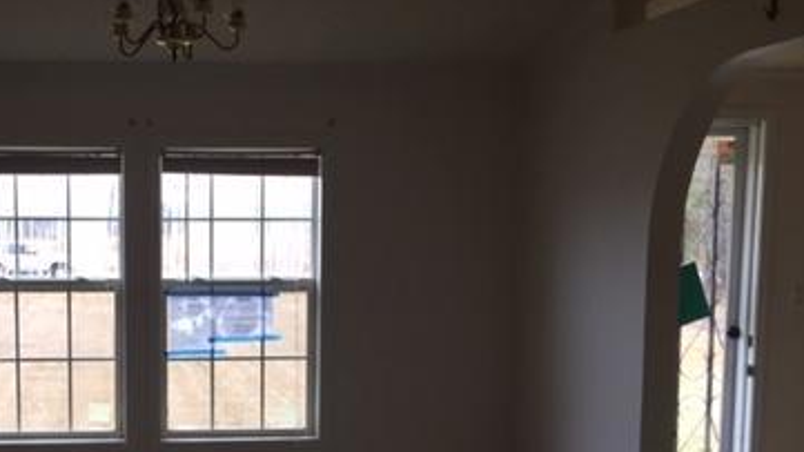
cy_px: 385
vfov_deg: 21.1
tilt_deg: -7.4
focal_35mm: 56
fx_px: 1194
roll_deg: -2.3
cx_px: 178
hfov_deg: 36.2
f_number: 2.2
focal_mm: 4.15
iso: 50
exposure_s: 1/120
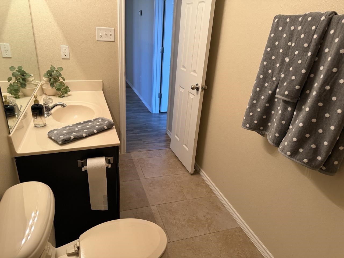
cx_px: 172
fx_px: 239
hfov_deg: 71.6
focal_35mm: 24
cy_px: 129
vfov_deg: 56.8
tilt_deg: -23.7
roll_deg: -3.3
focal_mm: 6.76
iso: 250
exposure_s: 1/60
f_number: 1.78
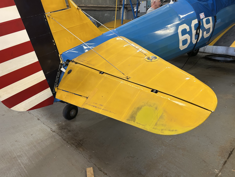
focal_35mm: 26
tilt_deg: -21.0
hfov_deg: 67.3
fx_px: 177
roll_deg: +1.5
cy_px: 88
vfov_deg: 53.1
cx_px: 118
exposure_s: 1/50
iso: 125
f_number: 1.5
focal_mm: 5.7
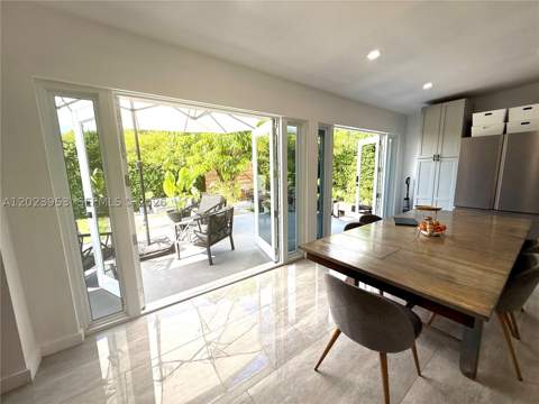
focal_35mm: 14
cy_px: 202
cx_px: 270
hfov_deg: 102.1
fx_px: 218
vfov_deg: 85.7
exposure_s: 1/430
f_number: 2.2
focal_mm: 2.22
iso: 64
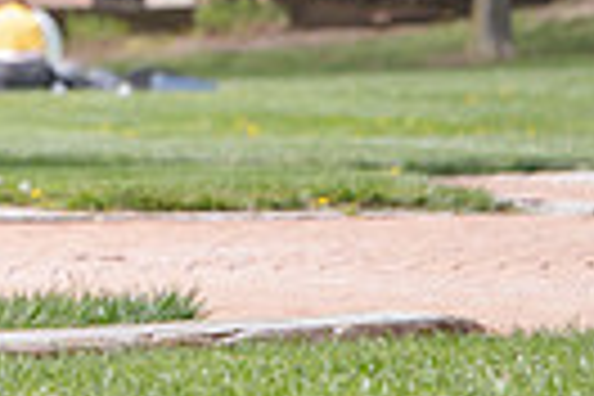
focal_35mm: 749
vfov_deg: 1.8
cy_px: -421
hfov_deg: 2.8
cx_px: -104
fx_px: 12358
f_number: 6.3
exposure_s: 1/400
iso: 250
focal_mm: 170
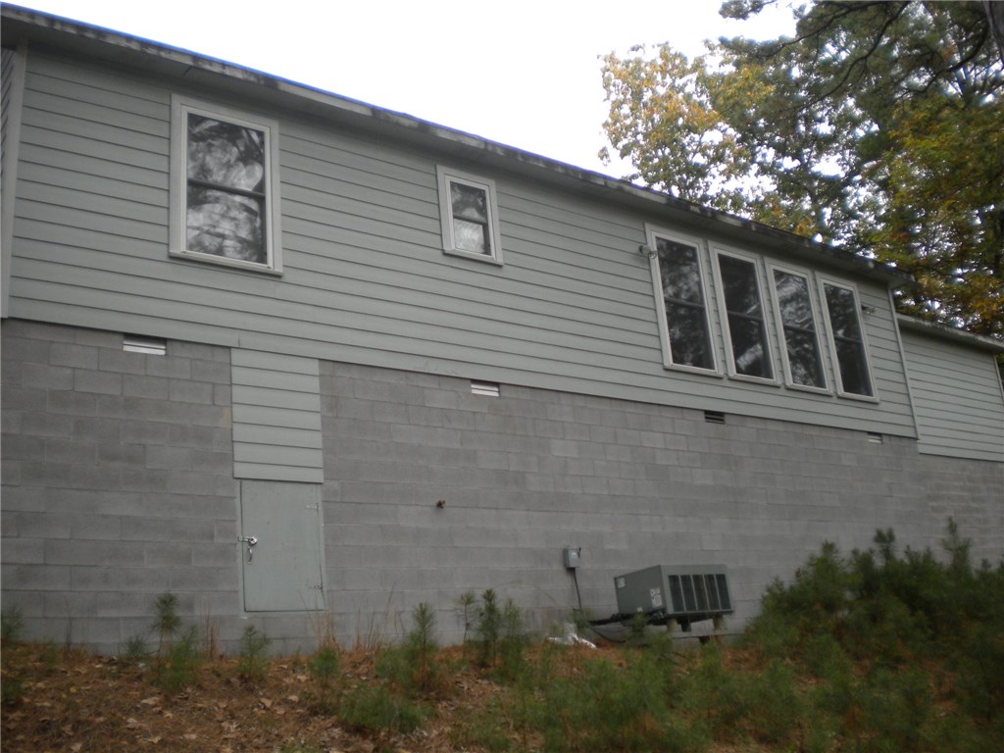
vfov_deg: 40.7
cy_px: 376
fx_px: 1015
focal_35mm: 35
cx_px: 502
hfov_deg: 52.6
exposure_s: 1/314
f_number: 3.1
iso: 113
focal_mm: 6.3
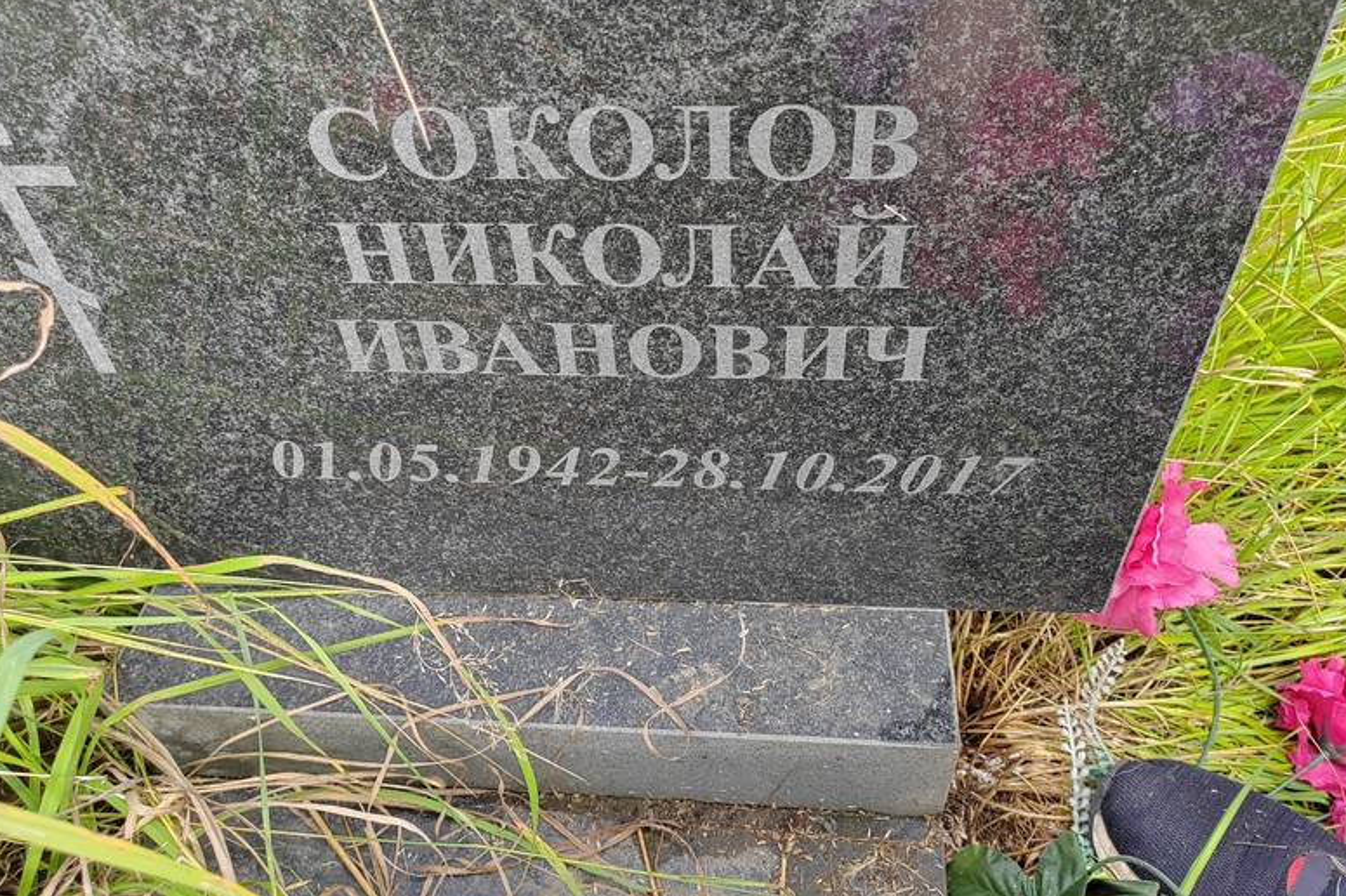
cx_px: 684
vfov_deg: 44.9
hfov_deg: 63.7
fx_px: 1084
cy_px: 446
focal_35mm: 29
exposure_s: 1/170
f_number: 1.9
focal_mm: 5.52
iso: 100
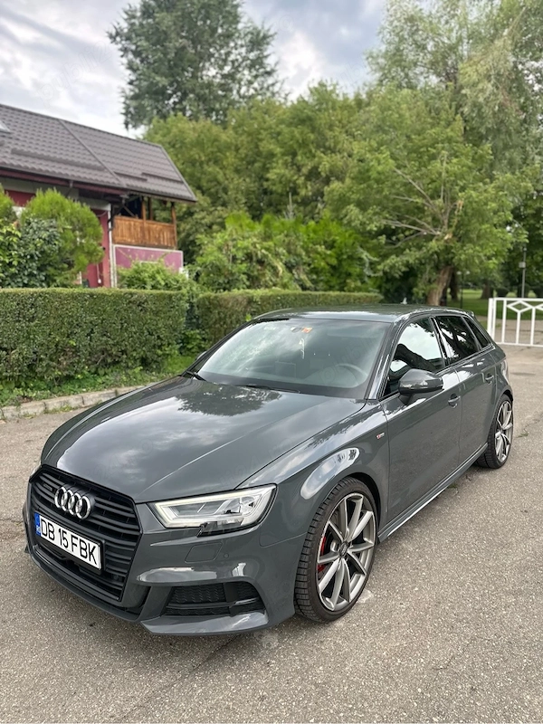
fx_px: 502
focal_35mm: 24
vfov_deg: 71.6
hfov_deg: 56.8
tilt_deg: -8.1
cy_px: 362
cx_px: 272
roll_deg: -0.8
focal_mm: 6.86
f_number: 1.78
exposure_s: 1/555
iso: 80
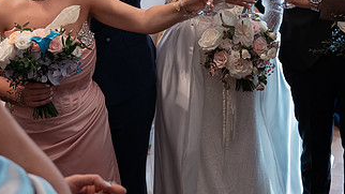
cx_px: 246
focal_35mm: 70
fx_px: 640
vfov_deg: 17.2
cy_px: 74
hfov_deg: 29.8
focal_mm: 28
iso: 1600
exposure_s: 1/250
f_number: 3.2
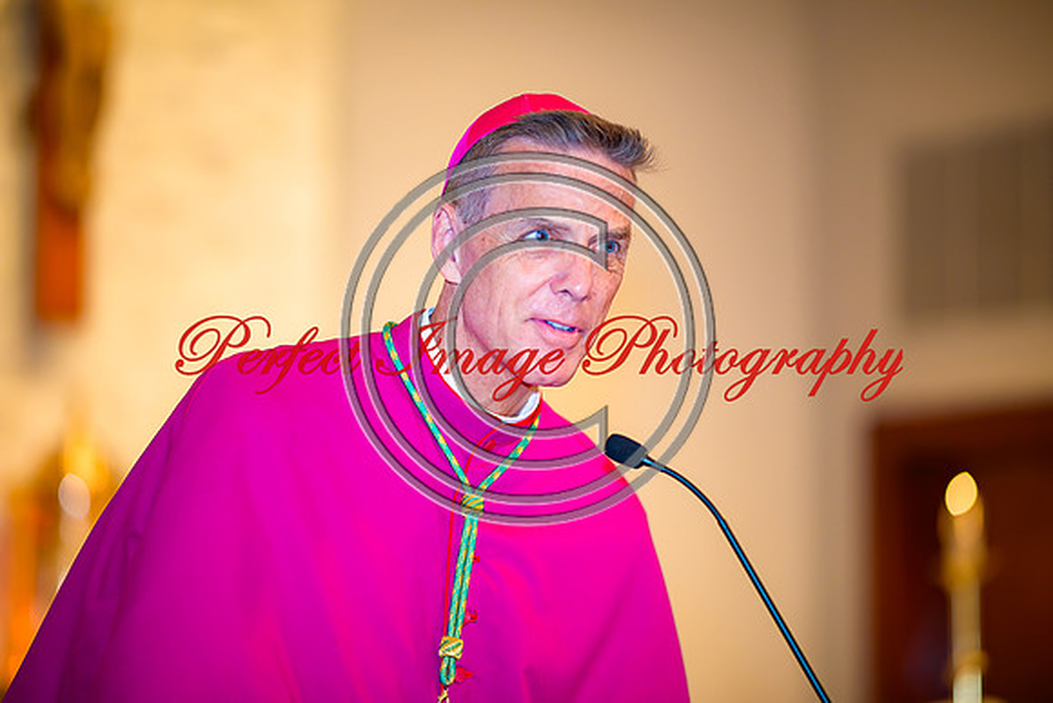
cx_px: 526
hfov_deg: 19.5
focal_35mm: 105
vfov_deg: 13.0
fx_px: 3072
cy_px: 352
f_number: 1.4
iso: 280
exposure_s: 1/125
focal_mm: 105
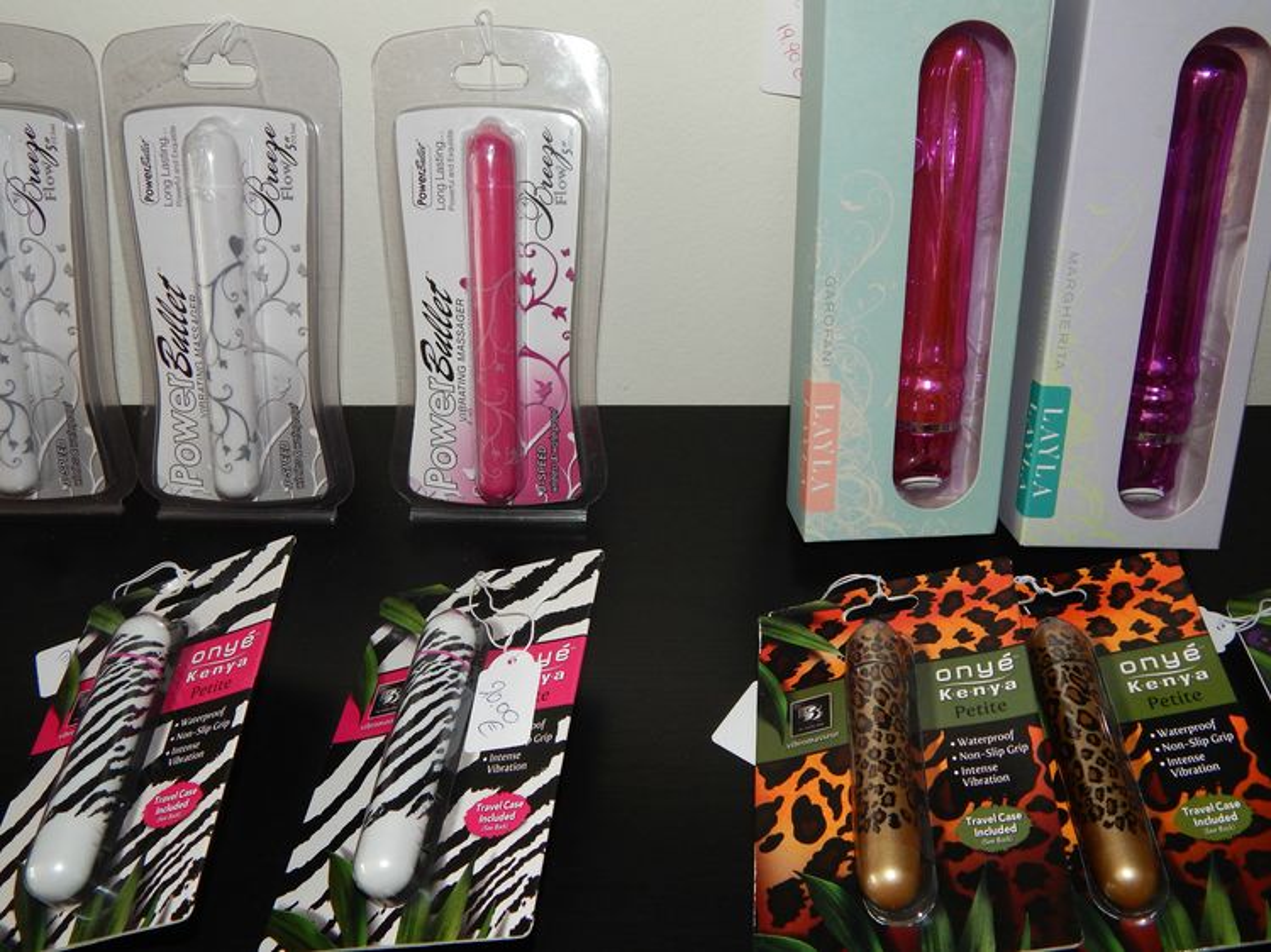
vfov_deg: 45.4
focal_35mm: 31
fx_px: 1138
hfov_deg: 58.4
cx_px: 636
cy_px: 476
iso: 200
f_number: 3.2
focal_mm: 5.6
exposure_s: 1/30
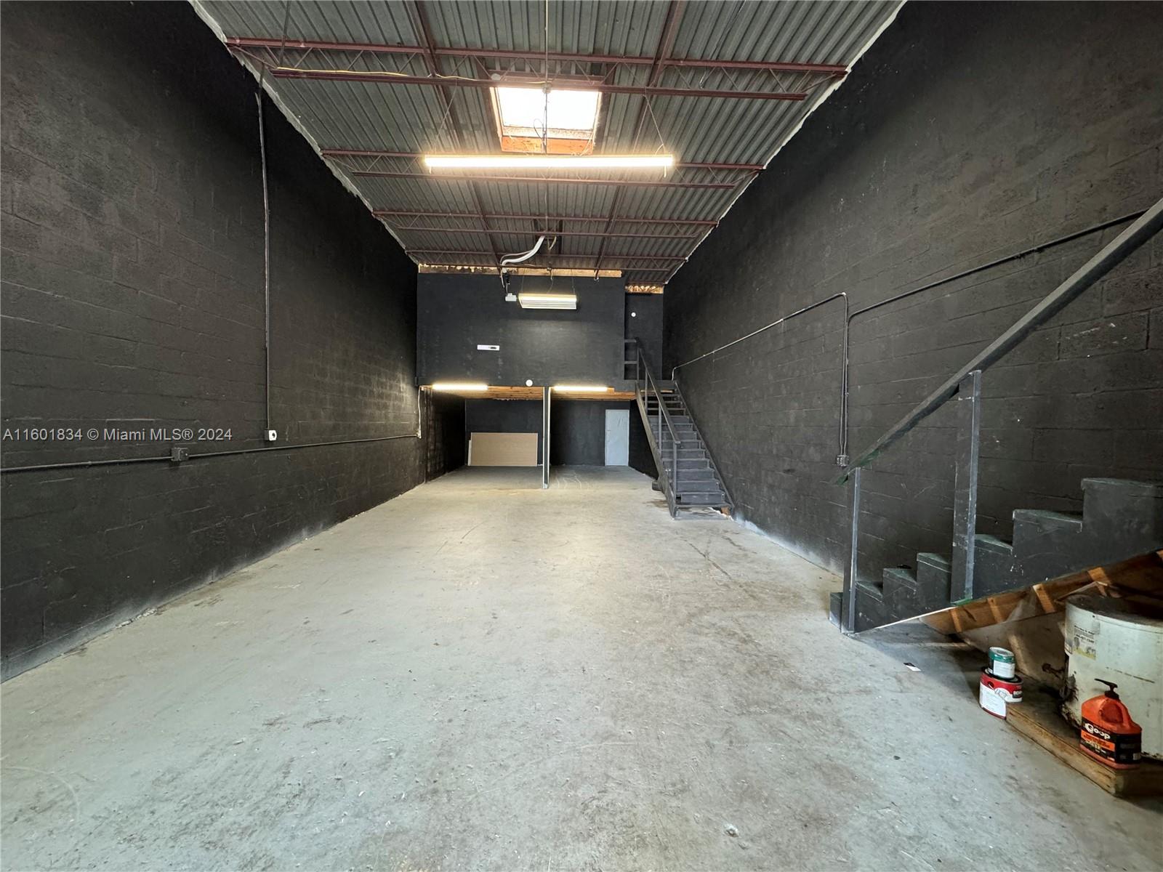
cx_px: 582
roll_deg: -0.5
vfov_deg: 85.7
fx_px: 470
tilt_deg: -1.5
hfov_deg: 102.1
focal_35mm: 14
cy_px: 436
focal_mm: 2.22
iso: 400
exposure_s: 1/60
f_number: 2.2
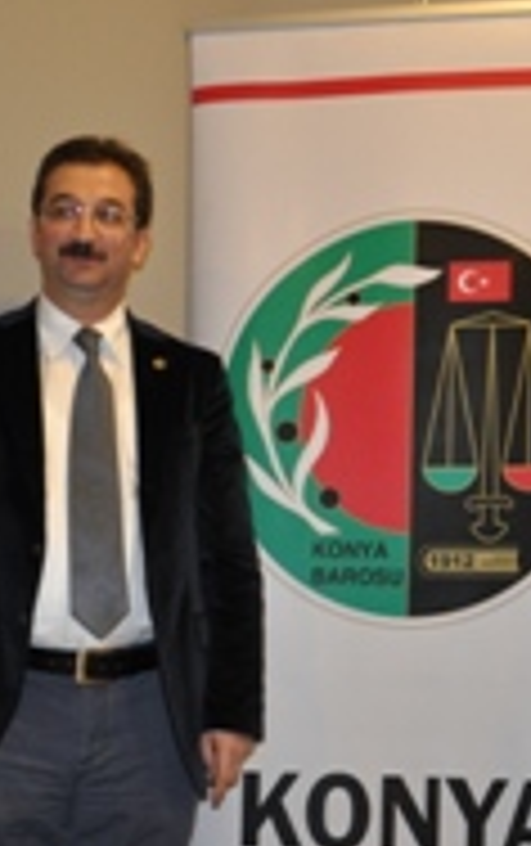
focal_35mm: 80
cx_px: 468
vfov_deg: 25.7
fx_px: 1847
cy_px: 567
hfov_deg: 16.2
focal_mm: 22
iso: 800
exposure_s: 1/60
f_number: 3.8
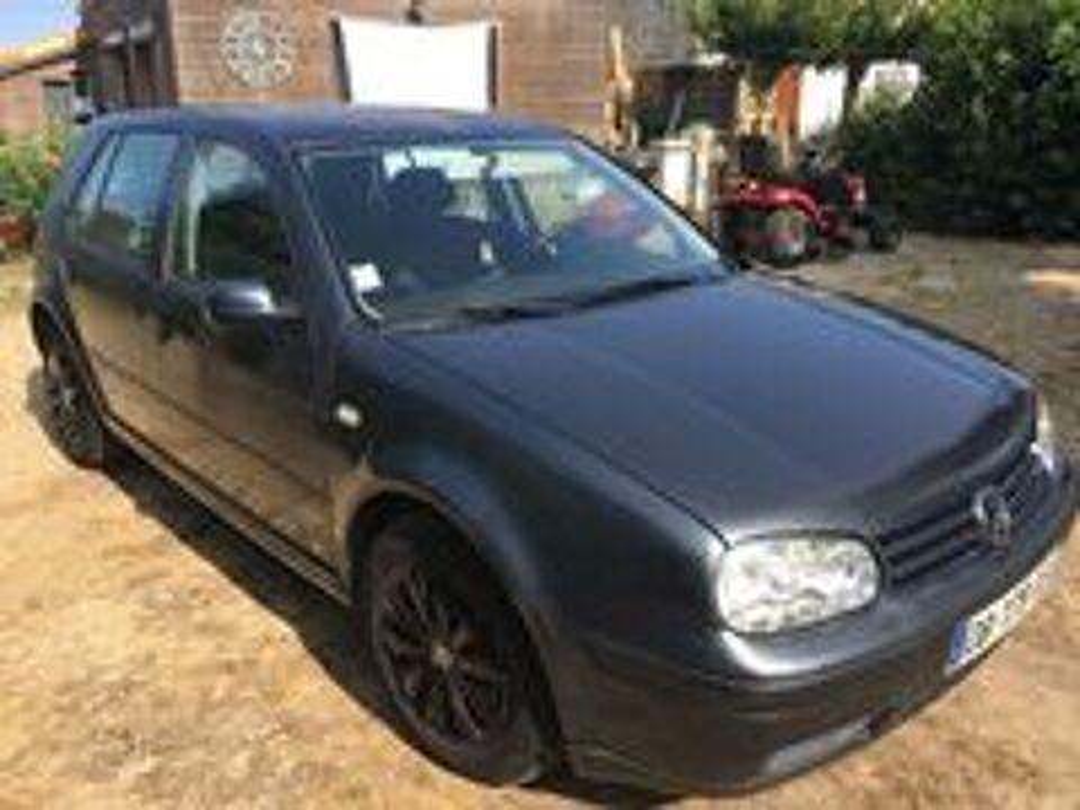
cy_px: 405
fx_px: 905
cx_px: 540
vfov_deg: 48.2
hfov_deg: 61.7
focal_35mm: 29
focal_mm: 4.15
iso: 25
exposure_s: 1/761
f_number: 2.2
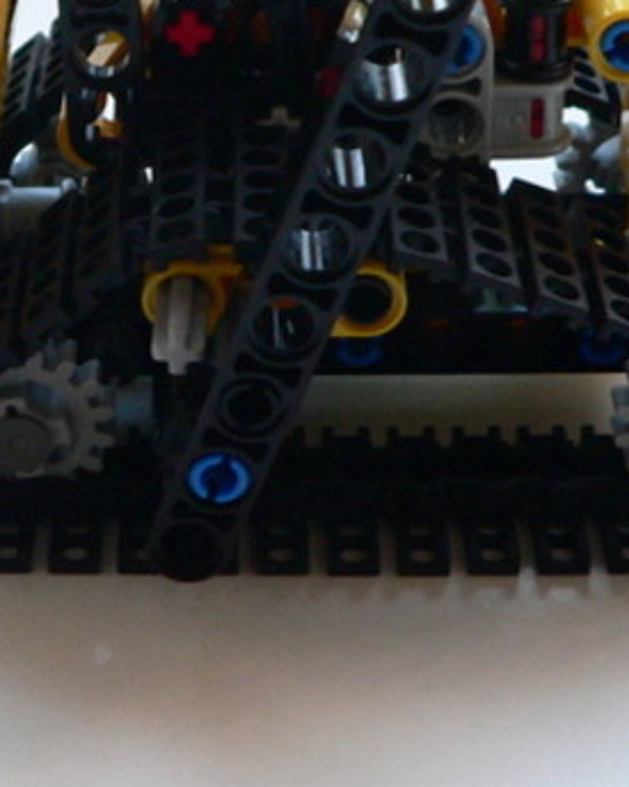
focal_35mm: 92
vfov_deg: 20.6
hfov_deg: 16.5
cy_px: 159
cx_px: 59
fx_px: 2142
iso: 200
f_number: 2.8
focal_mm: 6
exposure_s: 1/13
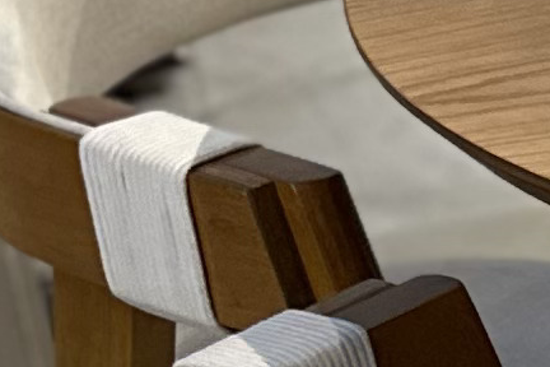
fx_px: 3559
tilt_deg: -32.0
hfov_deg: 7.8
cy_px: 960
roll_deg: -2.0
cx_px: 1591
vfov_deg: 5.6
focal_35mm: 233
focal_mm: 6.86
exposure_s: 1/120
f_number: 1.78
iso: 200
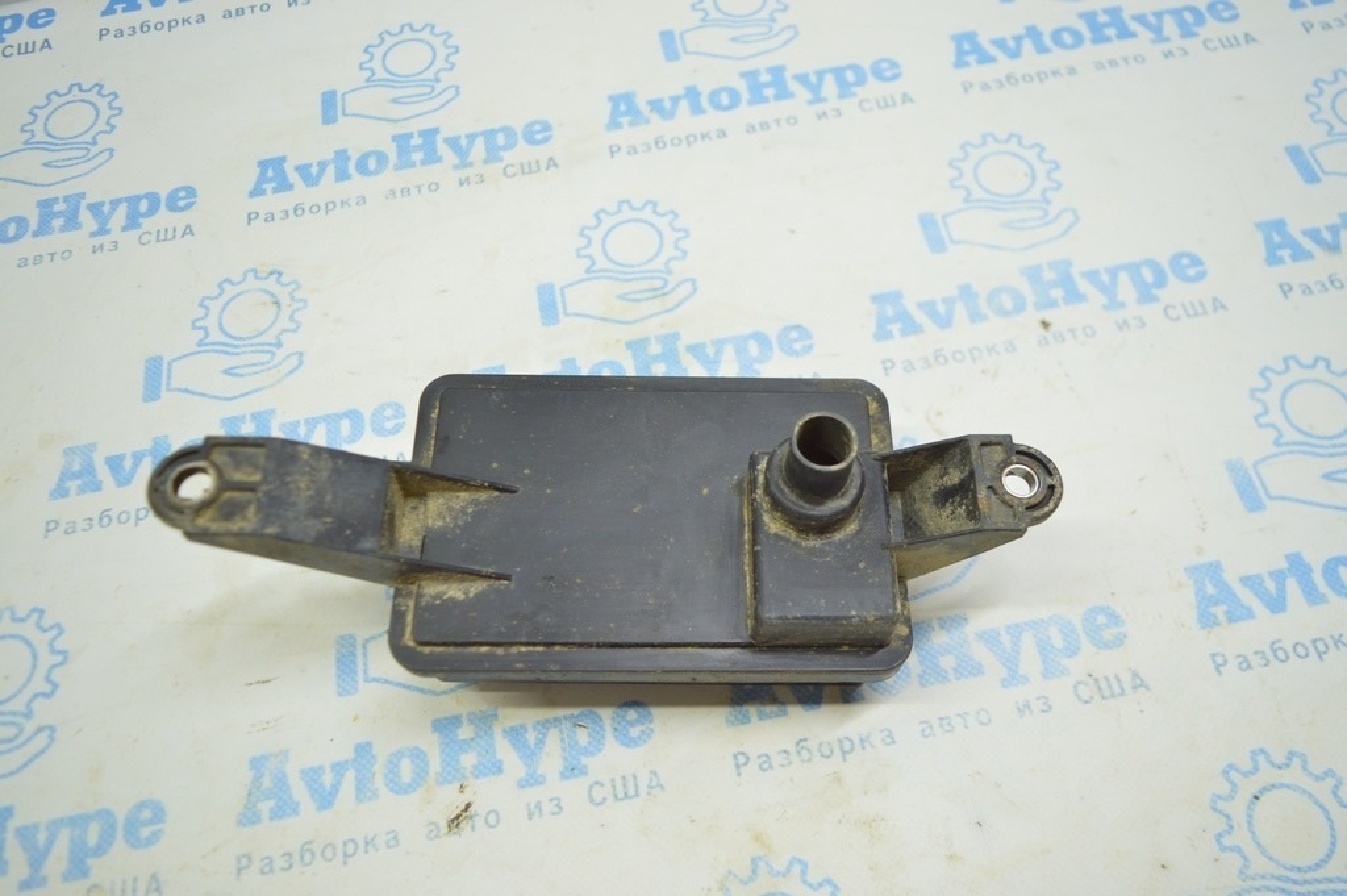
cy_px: 448
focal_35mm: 27
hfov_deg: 67.4
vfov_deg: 47.9
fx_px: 1009
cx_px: 674
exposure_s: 1/60
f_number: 3.5
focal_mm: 18
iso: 400
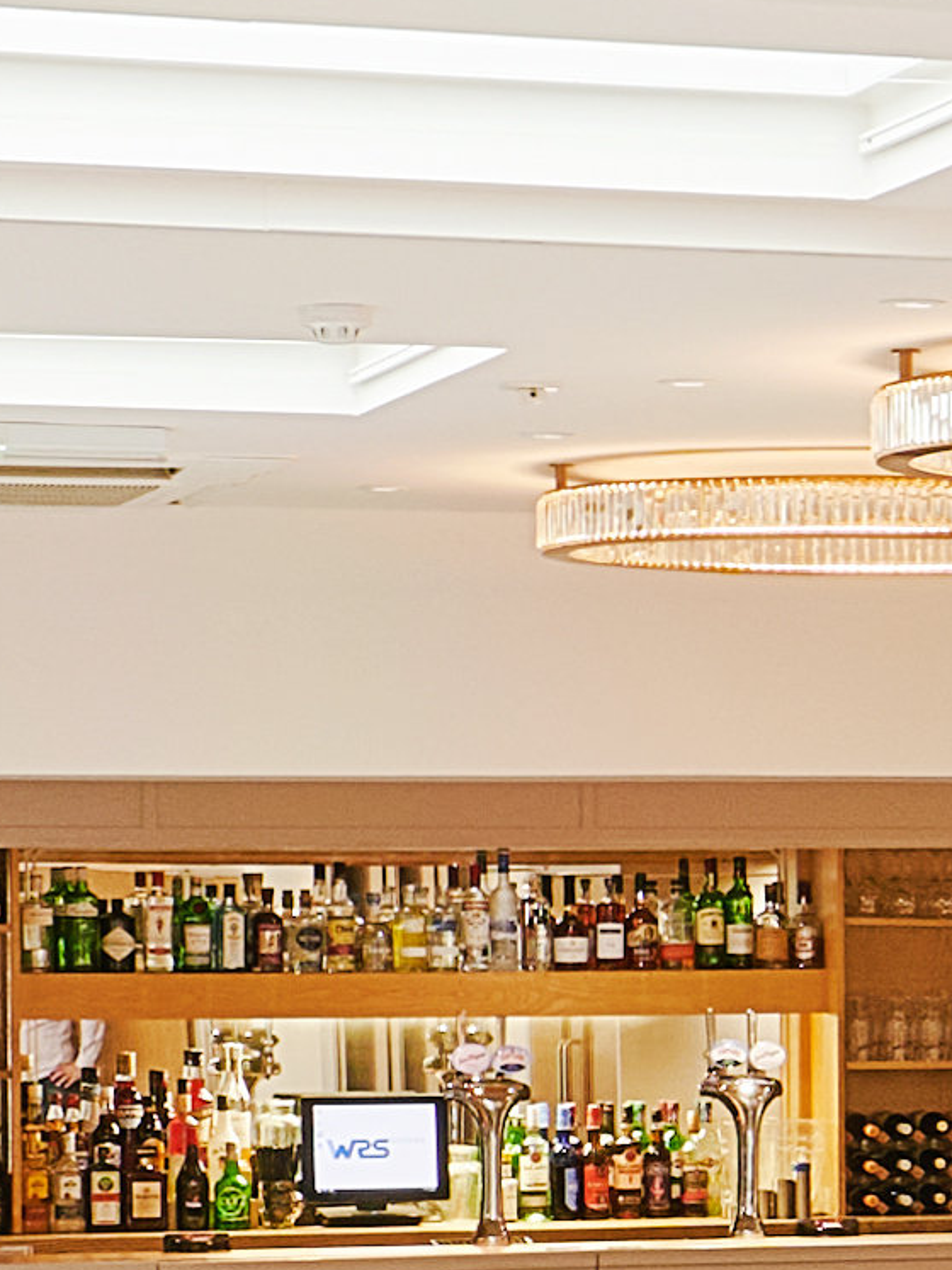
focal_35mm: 170
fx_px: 6236
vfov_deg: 11.5
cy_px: 1158
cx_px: 2191
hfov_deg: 8.1
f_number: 11
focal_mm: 16
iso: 31
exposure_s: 1/2
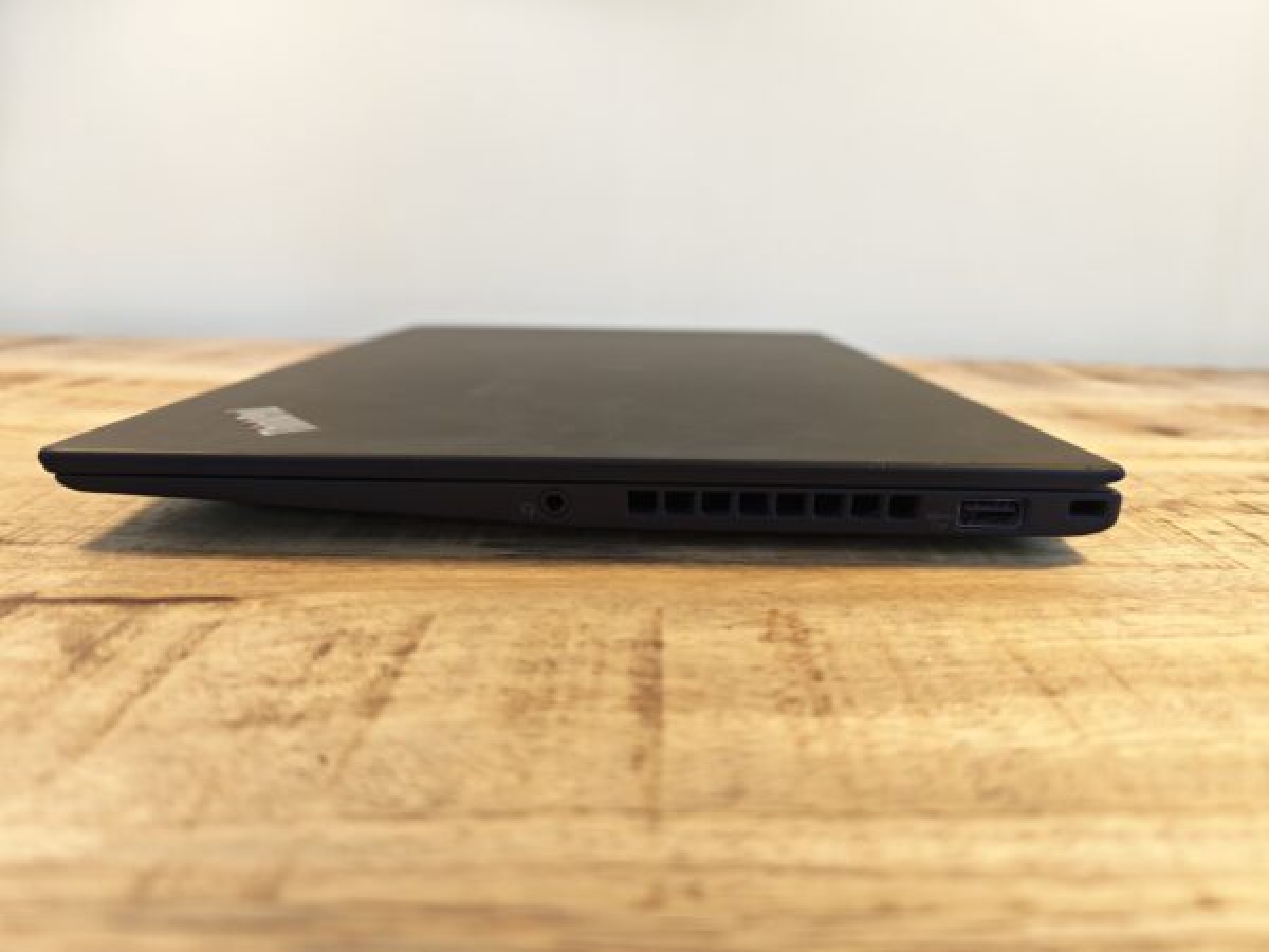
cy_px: 476
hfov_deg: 73.9
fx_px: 843
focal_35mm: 23
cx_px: 634
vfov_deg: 58.9
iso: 80
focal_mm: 6.55
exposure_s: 1/50
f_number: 1.6
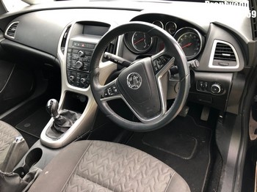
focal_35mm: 28
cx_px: 128
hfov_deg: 63.5
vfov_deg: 49.7
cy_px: 96
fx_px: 208
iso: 40
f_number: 1.8
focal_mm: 4
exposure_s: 1/81
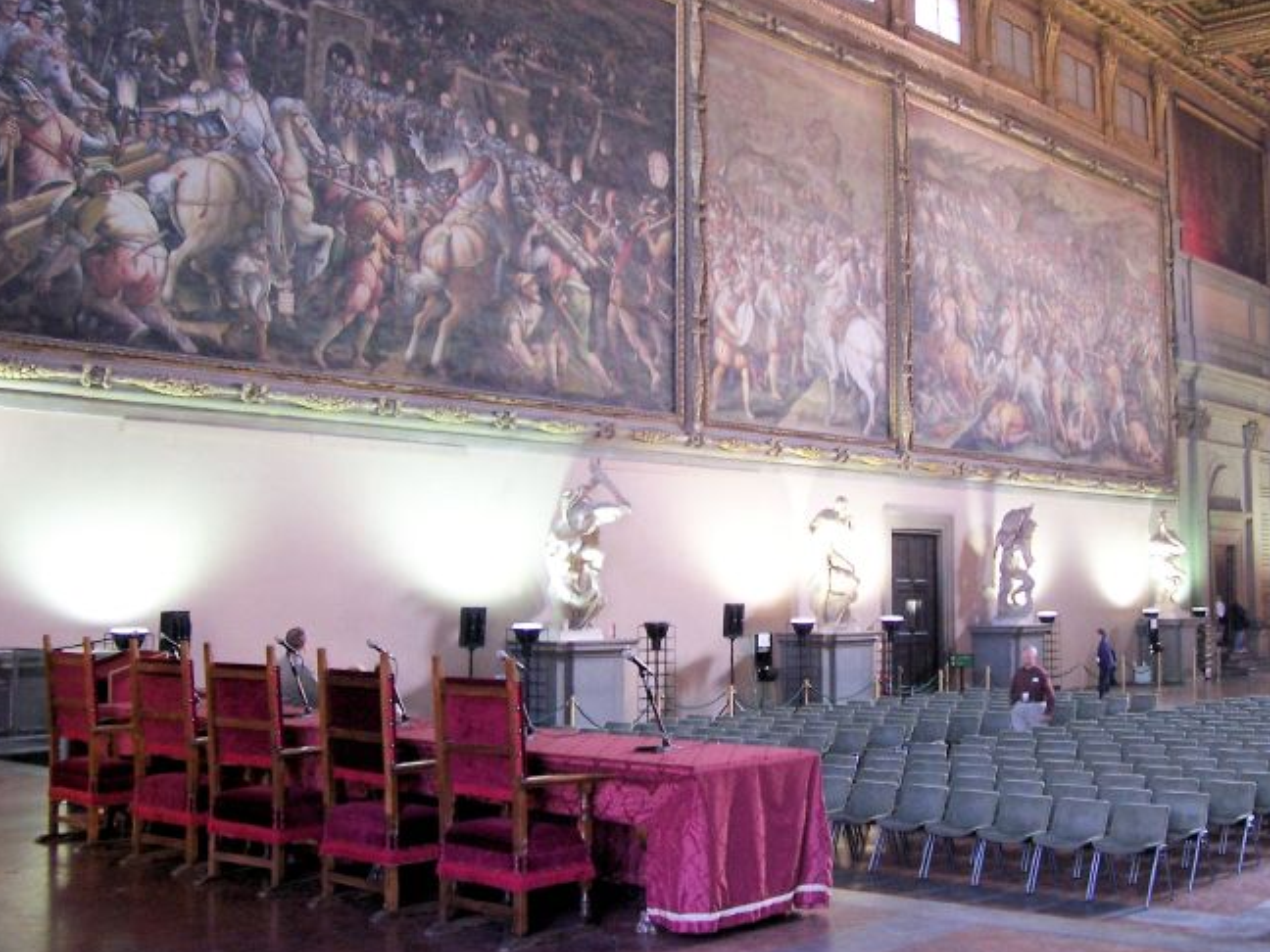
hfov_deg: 44.5
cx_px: 772
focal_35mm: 42
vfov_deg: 34.3
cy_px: 486
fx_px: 1541
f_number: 2.7
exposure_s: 1/10
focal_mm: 5.6
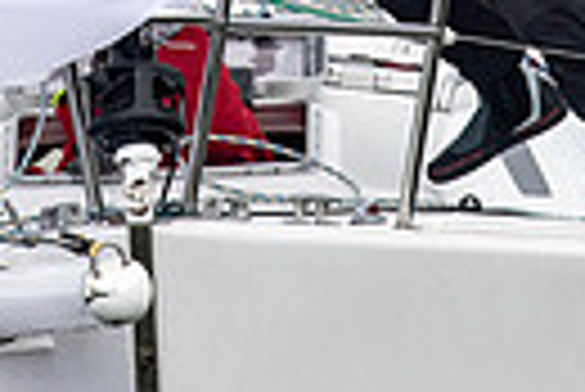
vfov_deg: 0.7
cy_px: -372
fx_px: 32617
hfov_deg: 1.0
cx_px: 225
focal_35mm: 2005
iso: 400
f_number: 5
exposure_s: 1/4000
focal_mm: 300
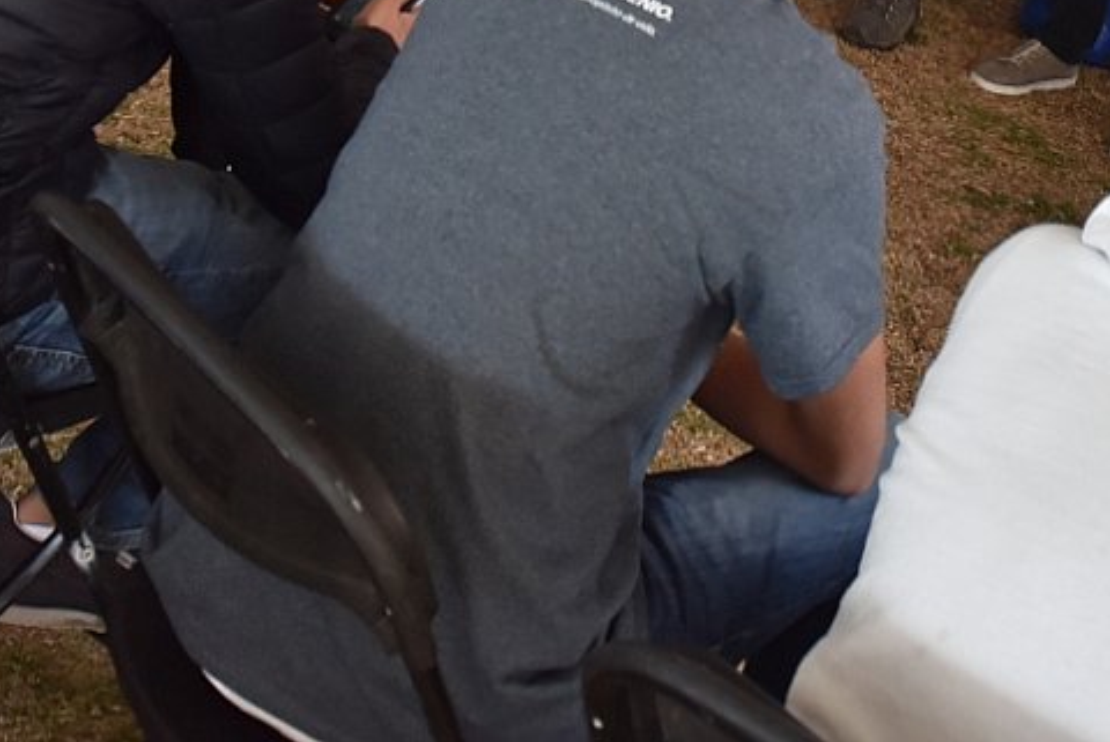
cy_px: -424
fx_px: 2469
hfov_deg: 25.2
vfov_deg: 15.5
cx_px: 761
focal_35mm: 80
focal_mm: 24
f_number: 5
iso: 1000
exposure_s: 1/200
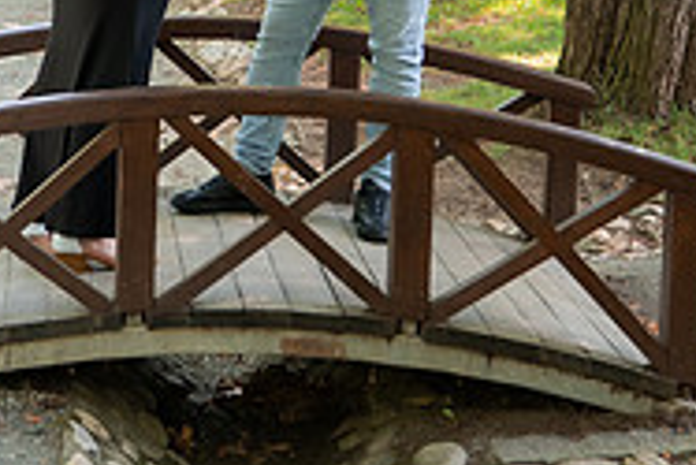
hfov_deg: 18.3
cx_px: 69
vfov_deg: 12.0
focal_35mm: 110
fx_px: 2128
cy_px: -190
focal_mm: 29
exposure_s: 1/320
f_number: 3.2
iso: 400
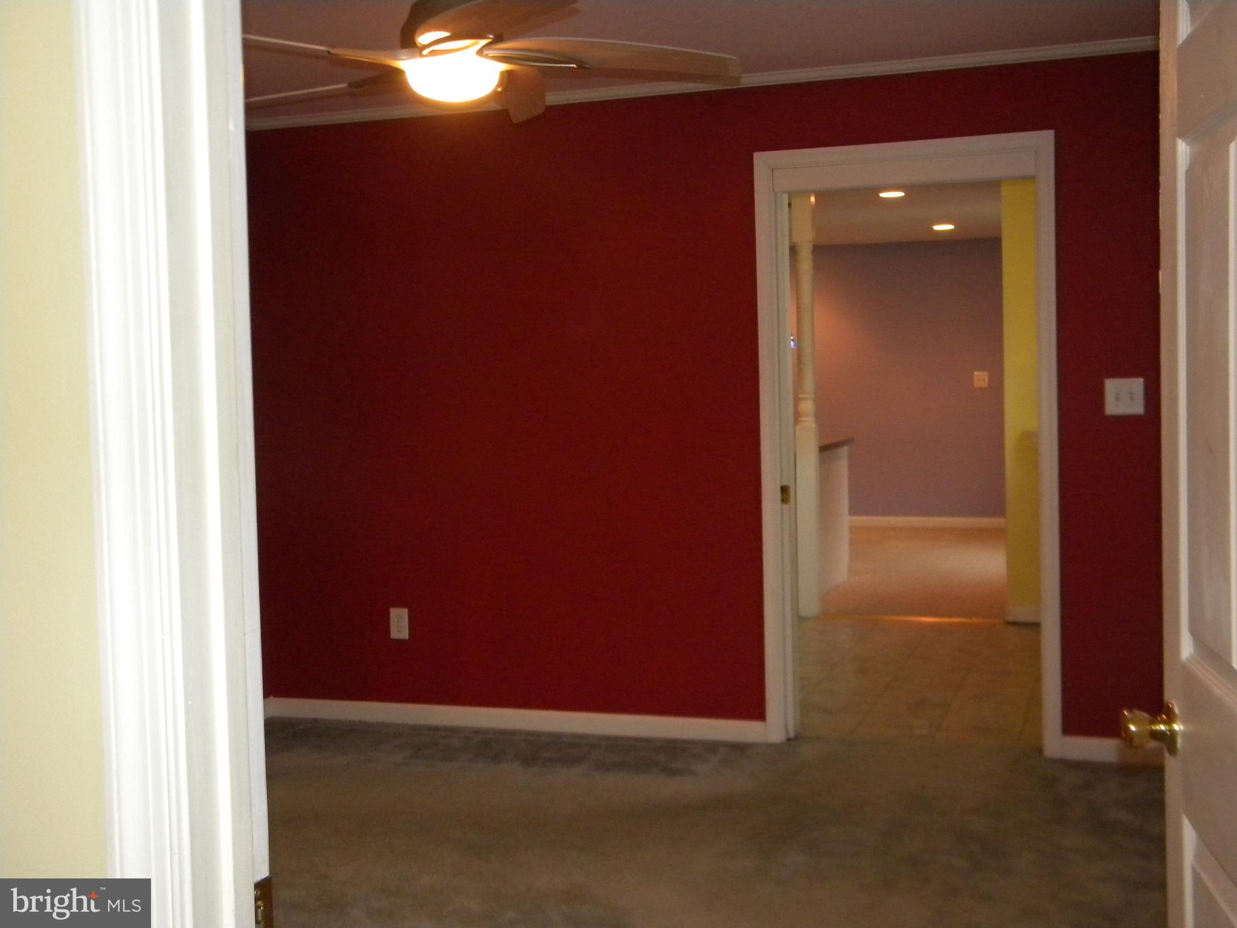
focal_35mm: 41
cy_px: 464
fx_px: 1465
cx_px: 618
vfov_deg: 35.1
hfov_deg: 45.8
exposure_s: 1/30
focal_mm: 7.3
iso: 400
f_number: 3.8
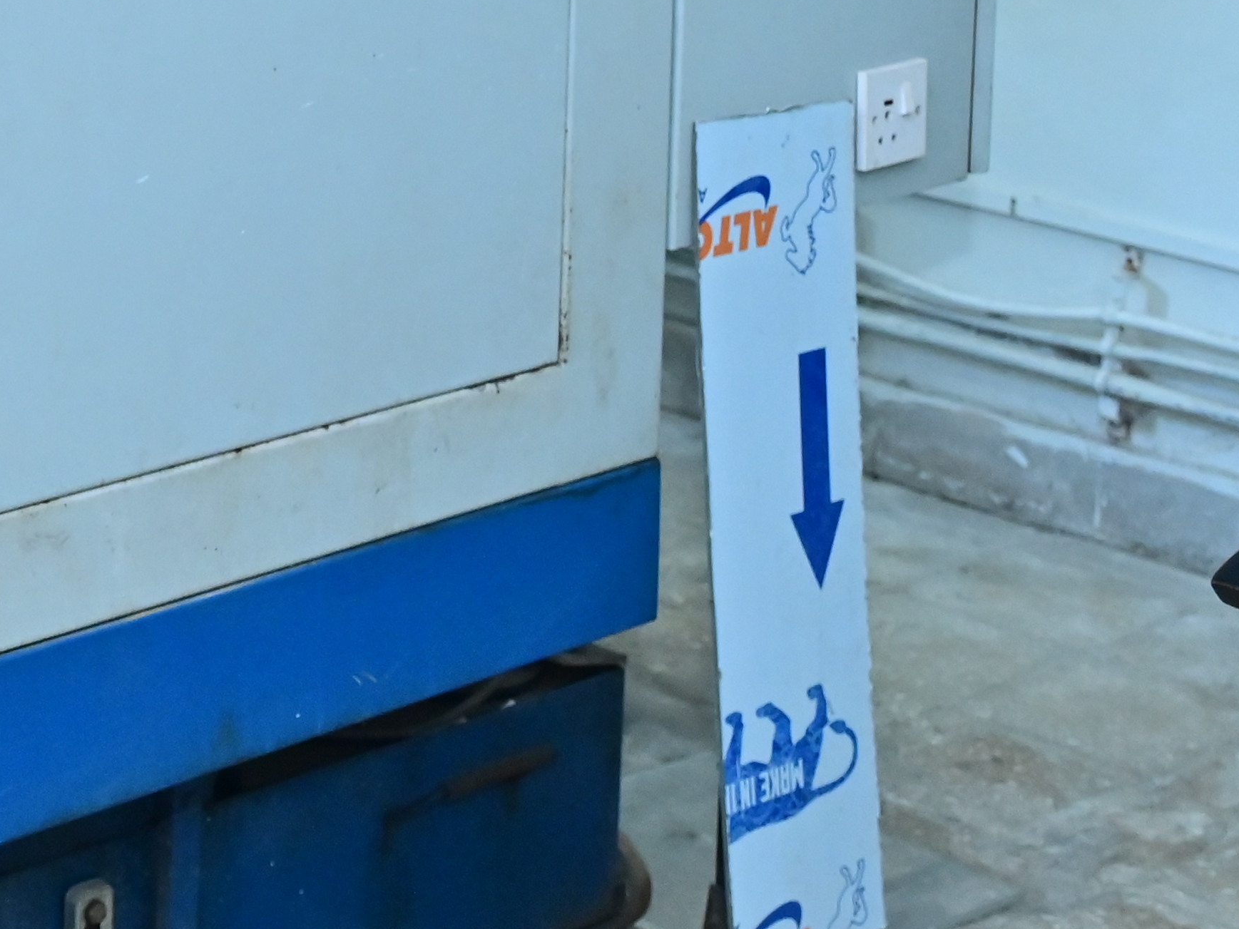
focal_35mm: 97
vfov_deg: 14.7
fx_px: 3472
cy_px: -241
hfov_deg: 18.8
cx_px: -345
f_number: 4
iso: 2500
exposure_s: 1/250
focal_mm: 29
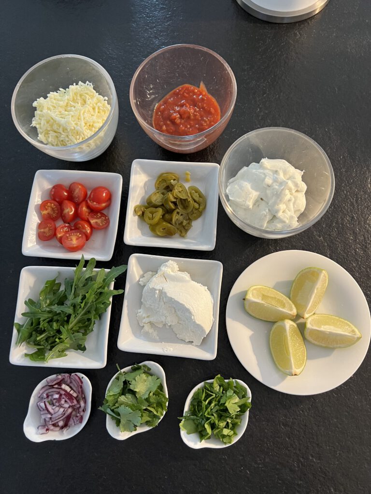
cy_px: 247
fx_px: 372
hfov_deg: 53.1
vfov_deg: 67.3
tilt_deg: -77.7
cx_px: 186
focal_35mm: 26
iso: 320
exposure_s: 1/50
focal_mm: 5.7
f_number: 1.5
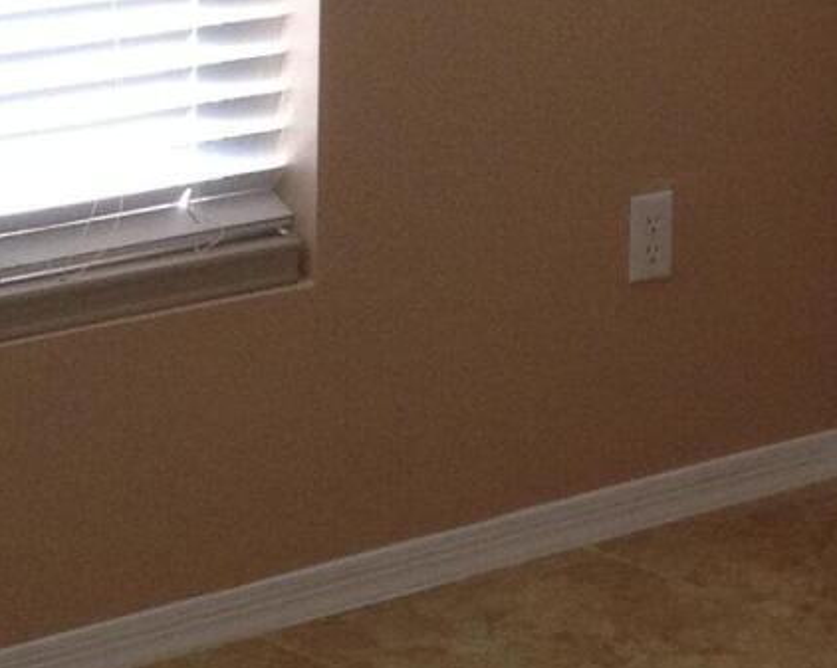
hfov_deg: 11.7
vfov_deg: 9.4
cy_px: -34
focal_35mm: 162
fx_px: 4010
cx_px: 976
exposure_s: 1/120
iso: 125
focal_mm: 4.28
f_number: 2.4
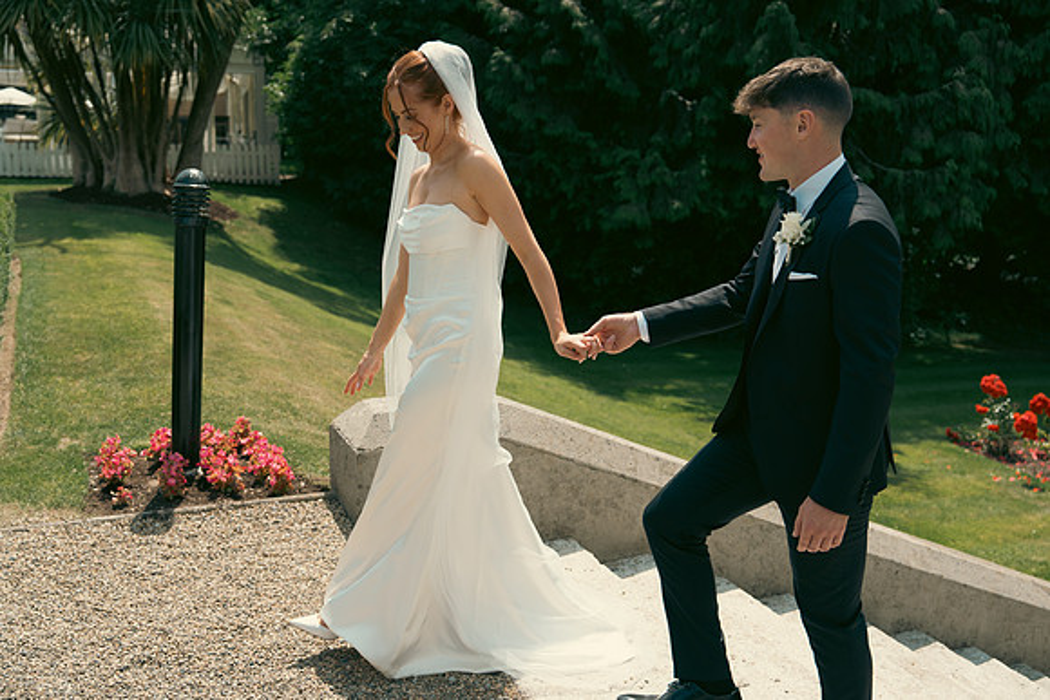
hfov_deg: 50.7
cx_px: 525
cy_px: 350
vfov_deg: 35.1
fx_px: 1109
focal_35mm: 38
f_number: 3.5
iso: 160
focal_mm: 38
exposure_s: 1/1250
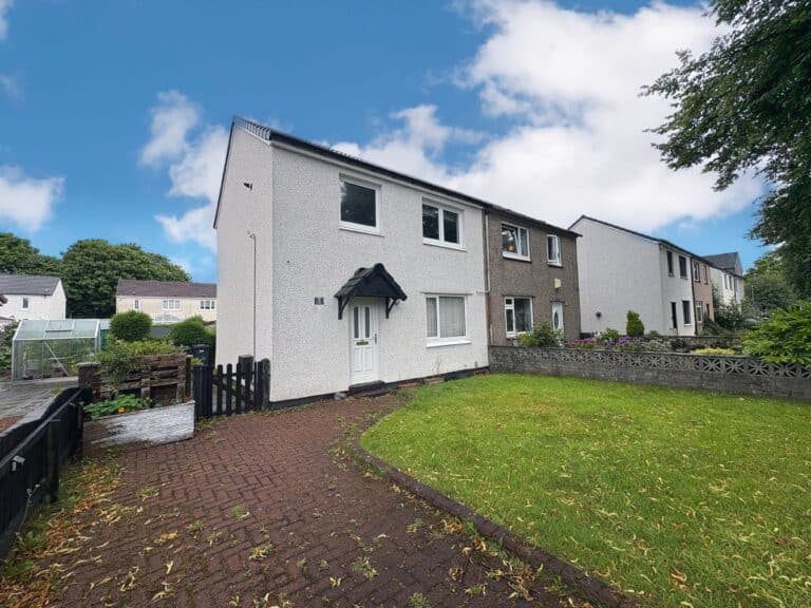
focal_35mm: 14
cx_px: 406
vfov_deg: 85.7
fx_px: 328
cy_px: 304
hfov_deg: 102.1
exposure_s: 1/556
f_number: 2.2
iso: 40
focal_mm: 2.22
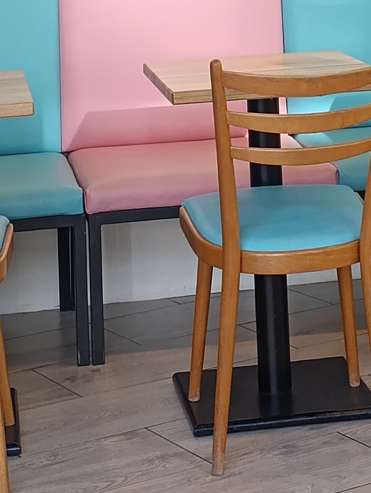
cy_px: -344
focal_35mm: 119
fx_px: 1696
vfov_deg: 14.8
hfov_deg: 12.4
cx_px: 314
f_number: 1.6
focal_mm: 6.14
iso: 800
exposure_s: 1/100
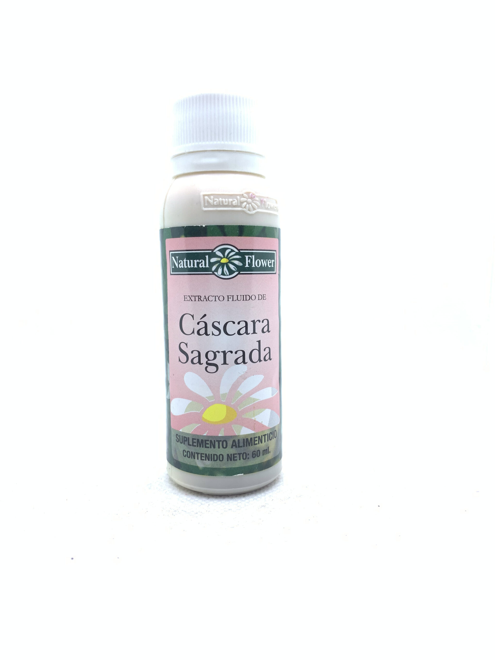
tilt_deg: -6.0
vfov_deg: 67.3
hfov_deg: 53.1
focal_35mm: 26
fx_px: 496
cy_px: 330
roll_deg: +0.4
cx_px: 248
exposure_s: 1/135
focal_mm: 4.25
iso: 25
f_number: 1.8
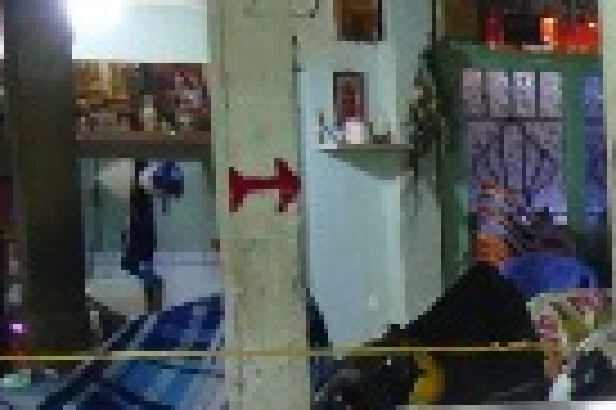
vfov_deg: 6.9
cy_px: 696
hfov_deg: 8.8
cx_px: 1817
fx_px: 3298
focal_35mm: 193
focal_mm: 11.6
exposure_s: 1/80
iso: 1000
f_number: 3
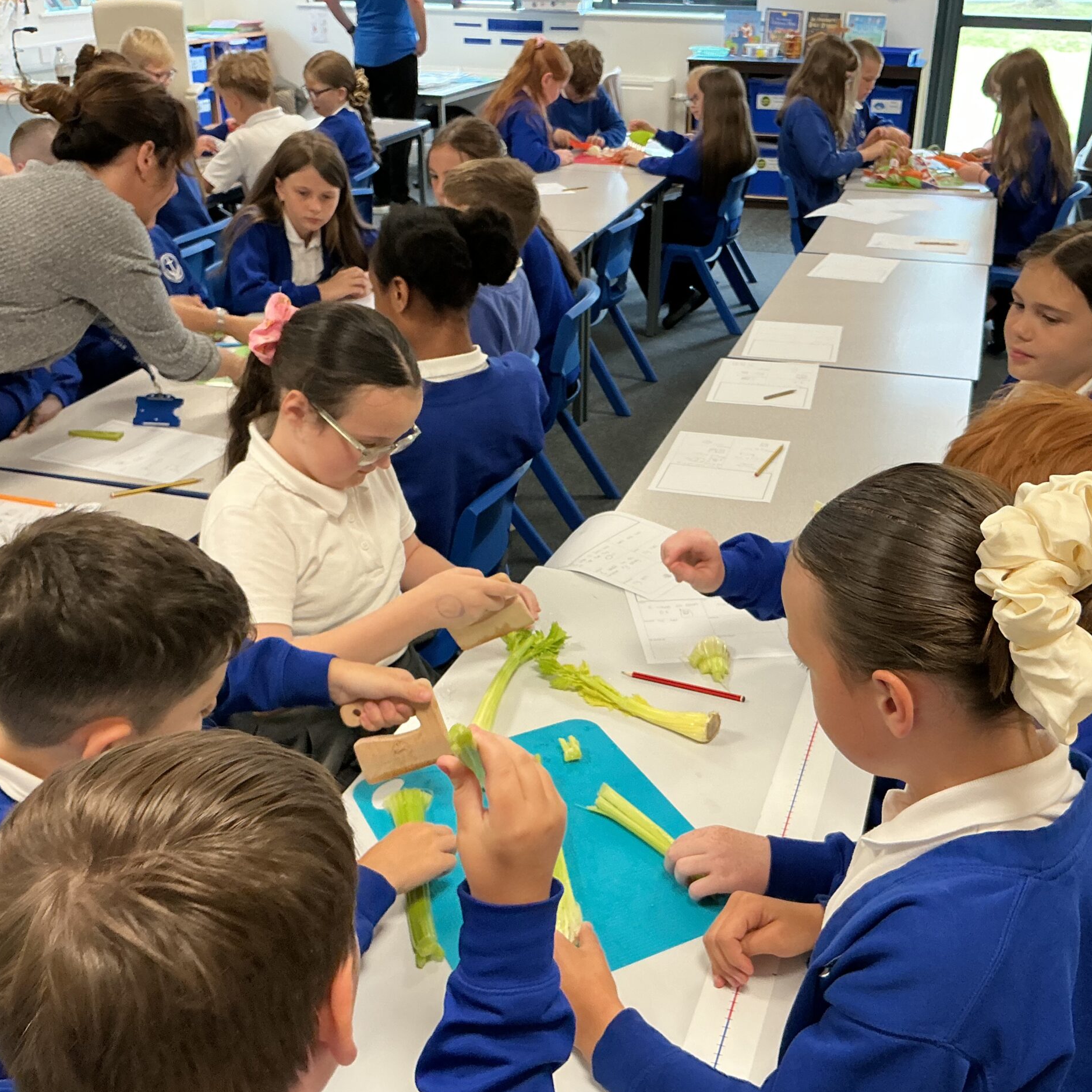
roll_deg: -1.0
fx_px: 1249
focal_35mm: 35
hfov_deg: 47.1
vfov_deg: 47.2
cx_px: 612
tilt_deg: -26.7
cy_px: 556
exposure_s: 1/60
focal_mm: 3
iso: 100
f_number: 1.8
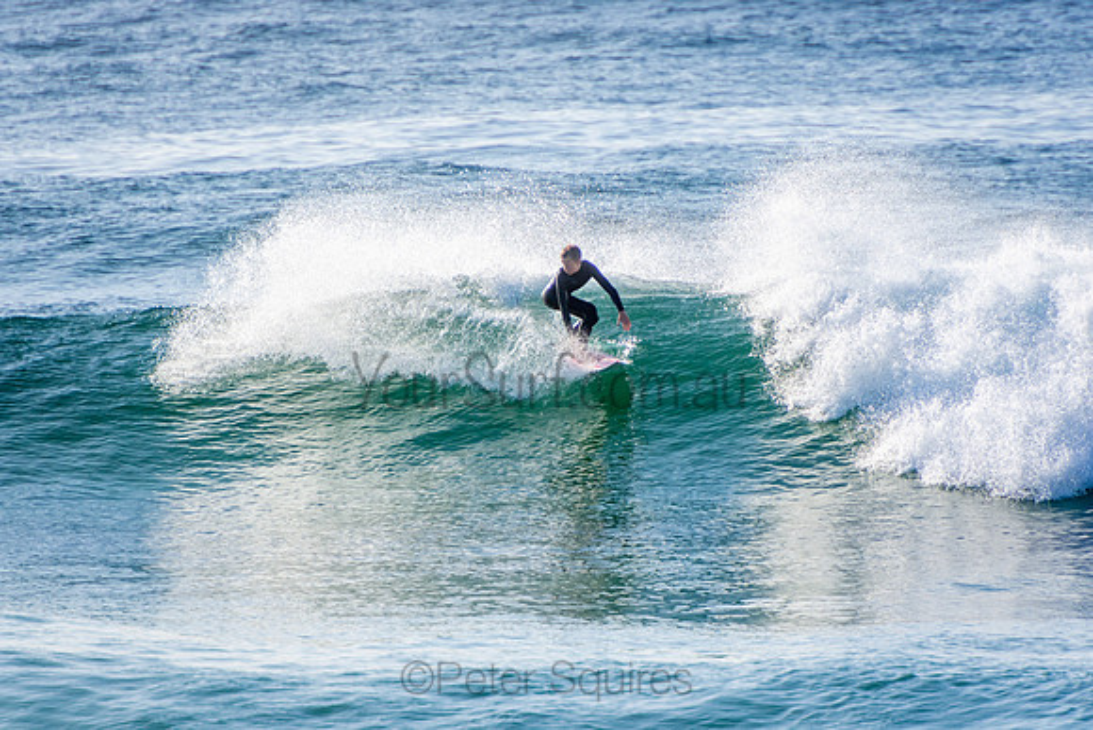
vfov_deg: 2.3
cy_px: 365
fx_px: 18220
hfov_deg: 3.4
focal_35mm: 600
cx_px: 546
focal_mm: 400
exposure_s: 1/2000
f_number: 5.6
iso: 250
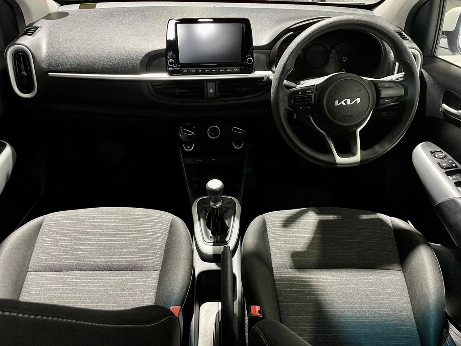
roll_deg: -0.9
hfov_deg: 67.3
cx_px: 230
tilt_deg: -36.5
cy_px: 173
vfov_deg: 53.1
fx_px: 346
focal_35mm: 26
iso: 640
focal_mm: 4.2
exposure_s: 1/25
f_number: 1.6
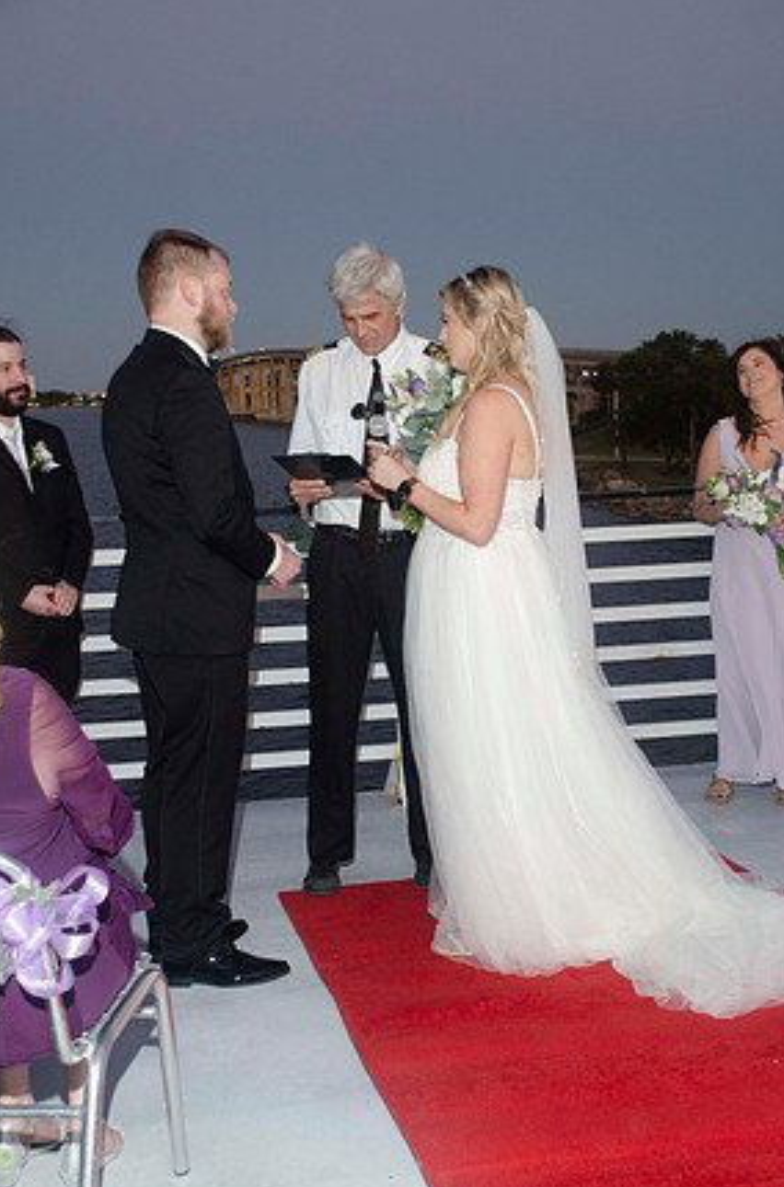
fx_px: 1447
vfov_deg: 44.6
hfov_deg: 30.3
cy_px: 613
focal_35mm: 44
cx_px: 403
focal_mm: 28
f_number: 5.6
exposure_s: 1/50
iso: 800
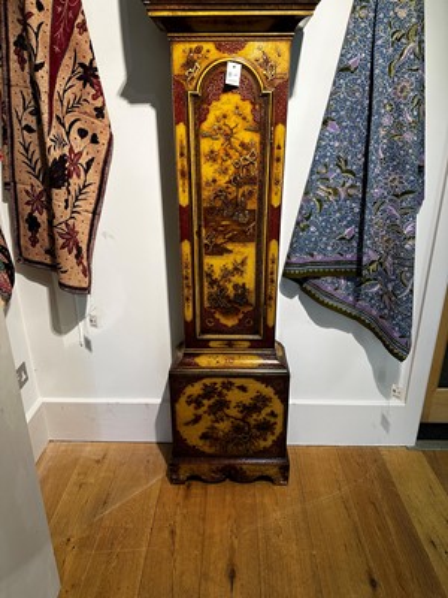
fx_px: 414
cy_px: 299
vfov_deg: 71.6
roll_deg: -0.7
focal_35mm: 24
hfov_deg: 56.8
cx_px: 224
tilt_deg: -23.0
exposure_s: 1/100
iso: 125
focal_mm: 6.86
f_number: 1.78
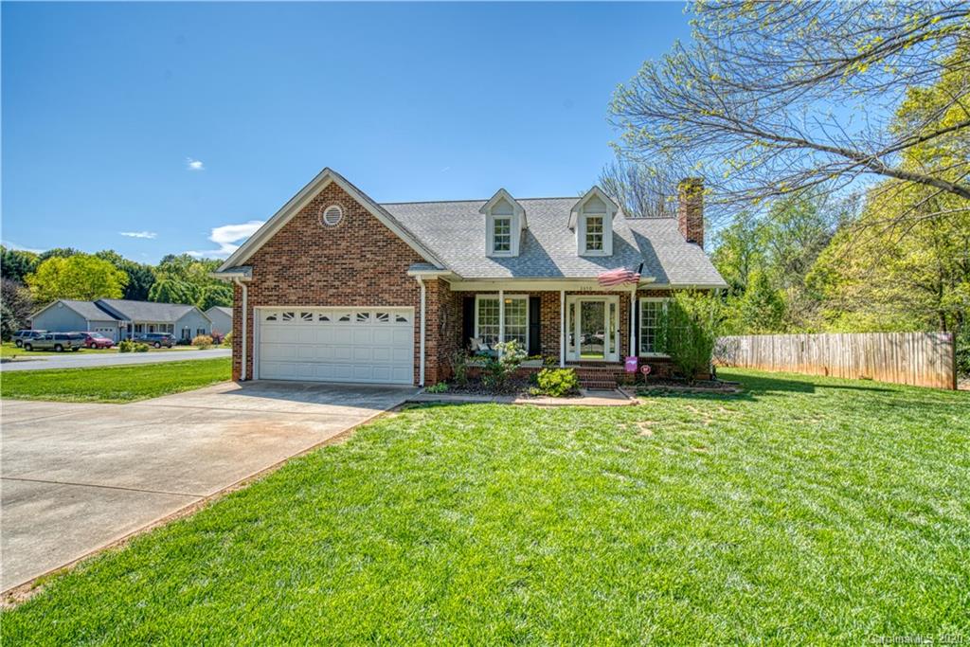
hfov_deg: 96.7
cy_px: 324
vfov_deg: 73.8
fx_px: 431
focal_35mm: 16
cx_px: 485
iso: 100
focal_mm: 16
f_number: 6.3
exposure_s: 1/60
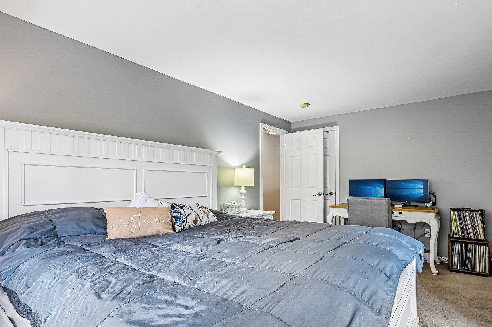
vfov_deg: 64.3
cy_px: 183
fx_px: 260
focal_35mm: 19
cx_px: 254
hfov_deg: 86.9
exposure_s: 1/10
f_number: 8
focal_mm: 16
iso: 400
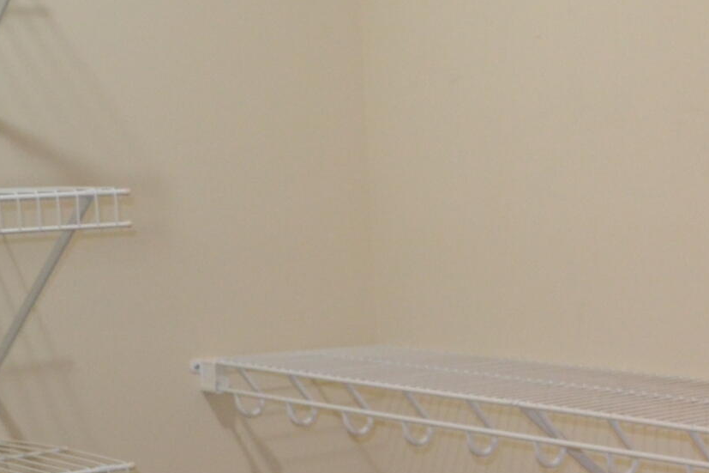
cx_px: 1085
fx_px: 1930
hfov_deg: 18.3
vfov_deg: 13.8
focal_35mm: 98
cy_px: 431
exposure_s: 1/60
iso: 1000
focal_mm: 18
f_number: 3.5
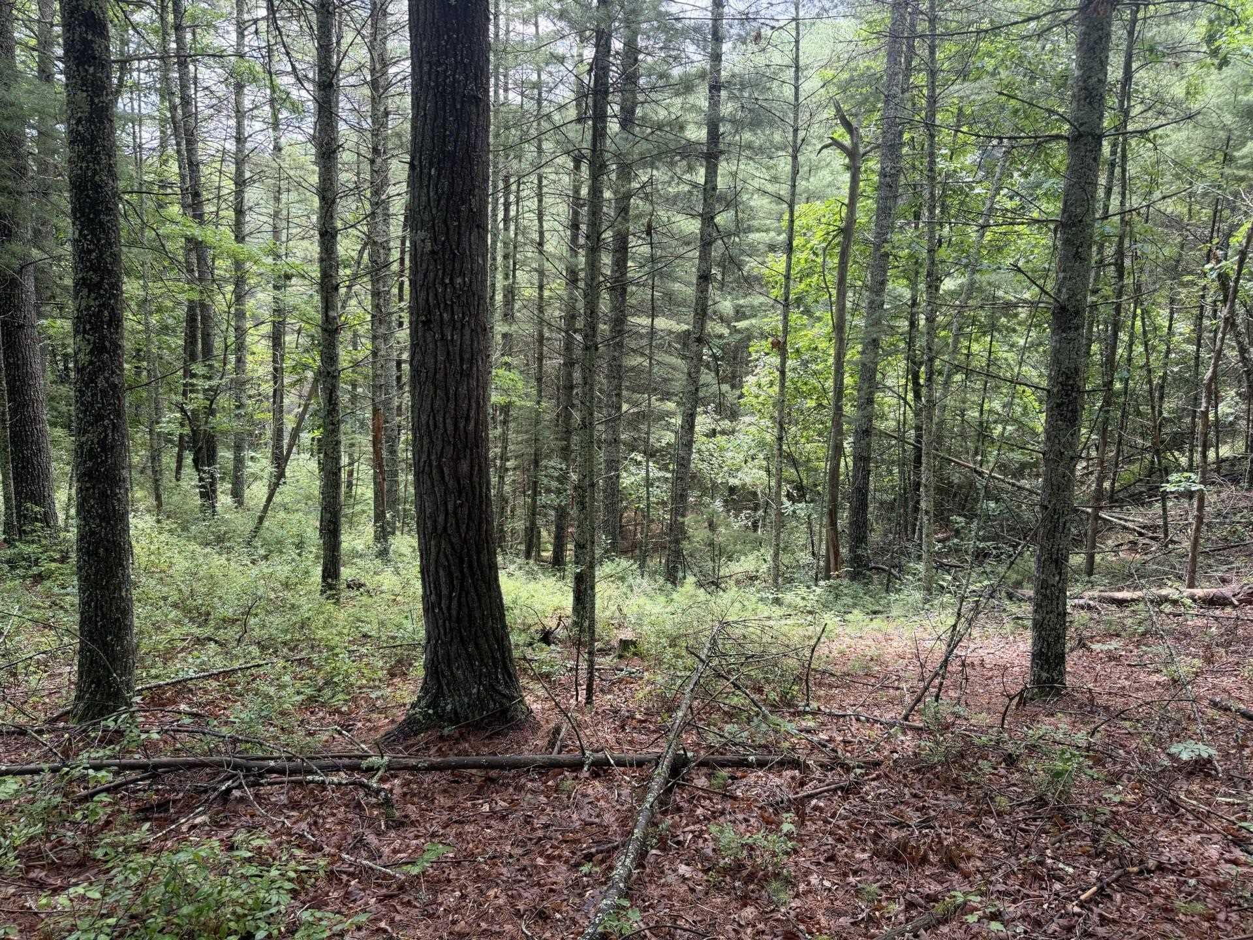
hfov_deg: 71.6
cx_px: 626
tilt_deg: -12.9
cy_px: 470
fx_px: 869
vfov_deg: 56.8
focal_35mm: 24
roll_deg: -3.4
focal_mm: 6.76
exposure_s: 1/190
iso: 64
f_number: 1.78
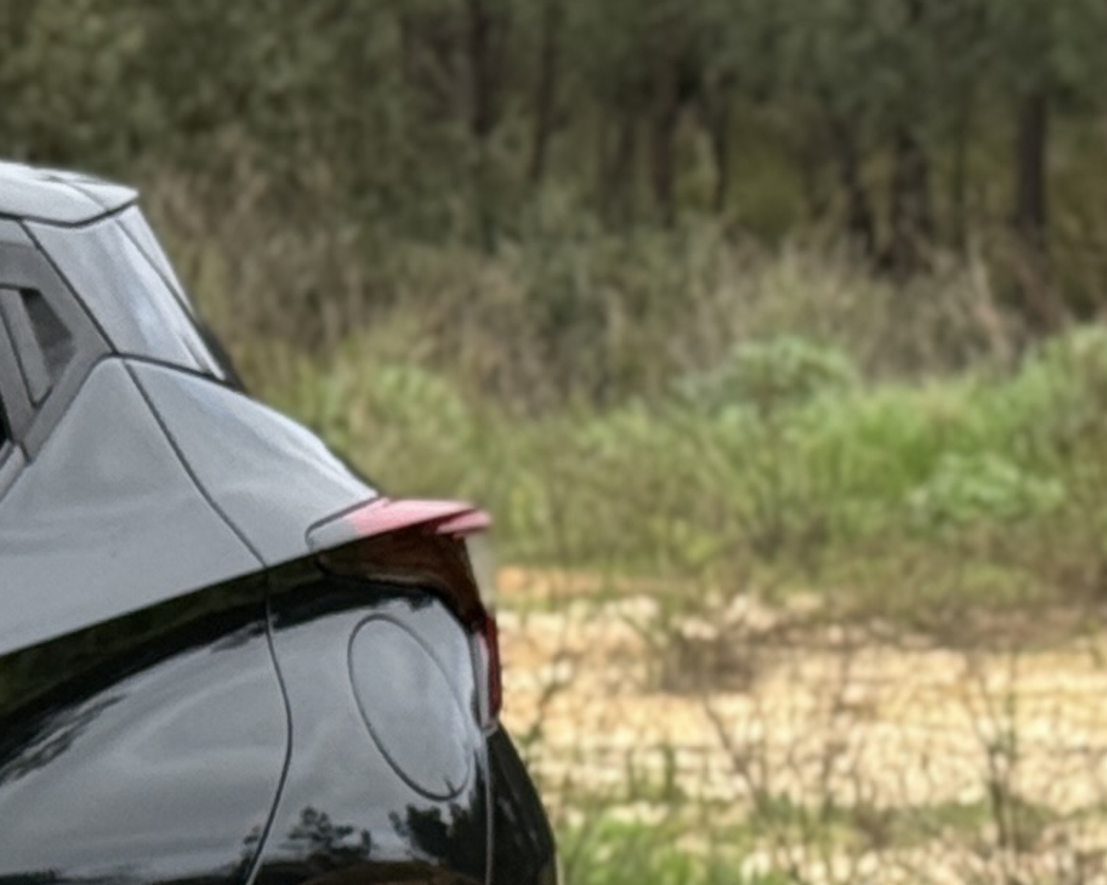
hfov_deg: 7.5
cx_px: -1380
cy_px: 769
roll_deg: +0.2
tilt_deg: -6.3
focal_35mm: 244
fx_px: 7993
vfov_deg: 6.3
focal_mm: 6.76
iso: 64
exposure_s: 1/2976
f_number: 1.78
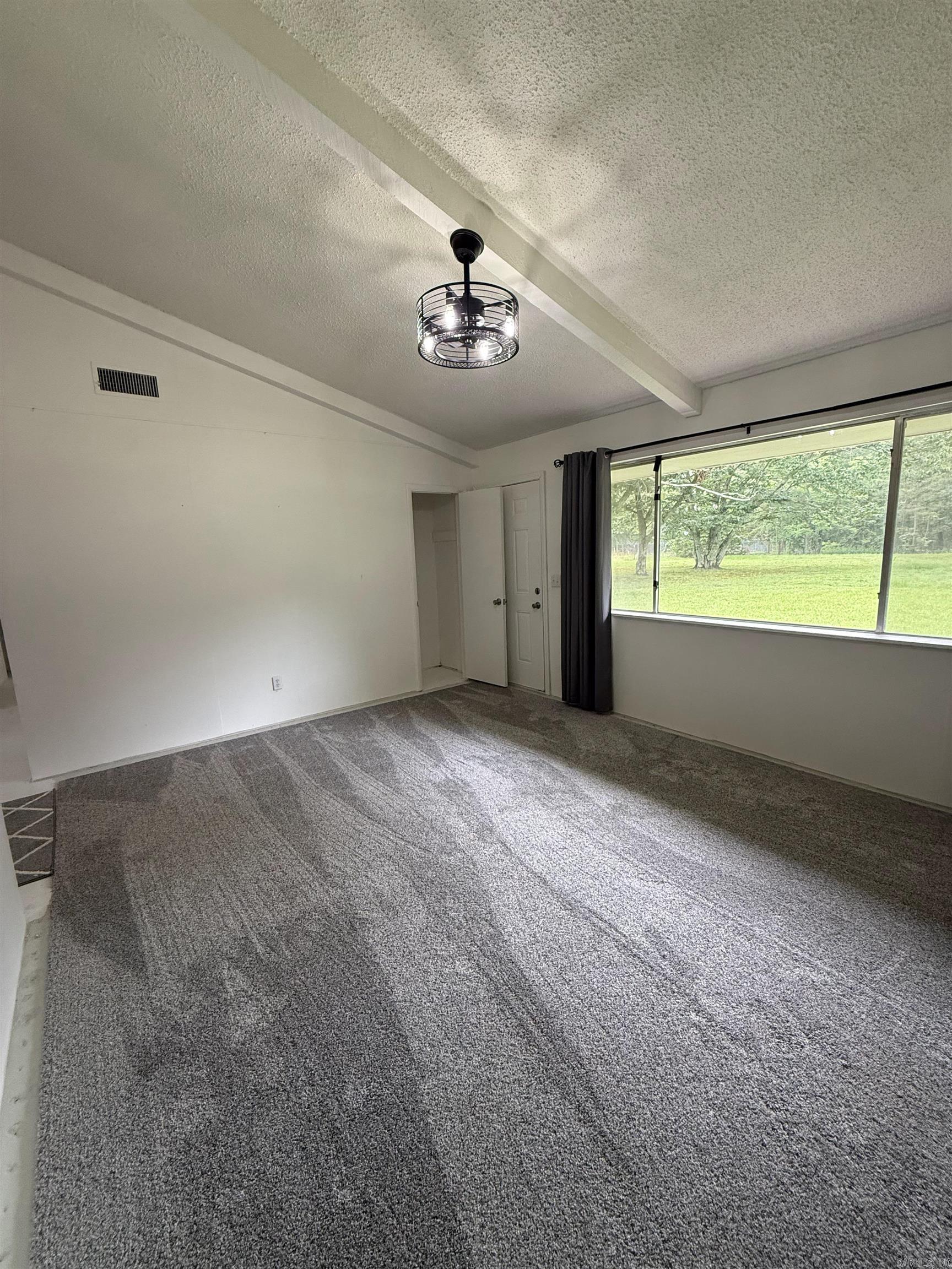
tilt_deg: -7.8
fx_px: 513
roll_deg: +2.7
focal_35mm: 14
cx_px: 476
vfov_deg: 102.1
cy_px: 634
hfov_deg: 85.7
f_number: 2.2
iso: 320
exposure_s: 1/120
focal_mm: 2.22
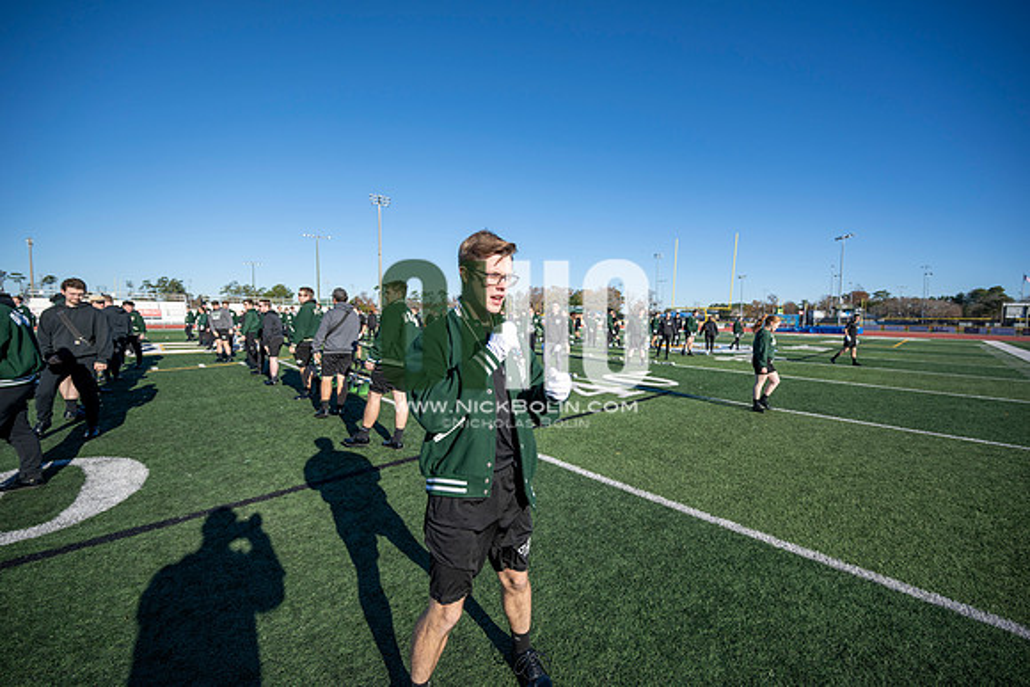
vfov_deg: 81.2
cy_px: 344
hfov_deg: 104.2
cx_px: 515
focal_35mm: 14
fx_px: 401
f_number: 4
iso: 160
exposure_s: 1/2000
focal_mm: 14
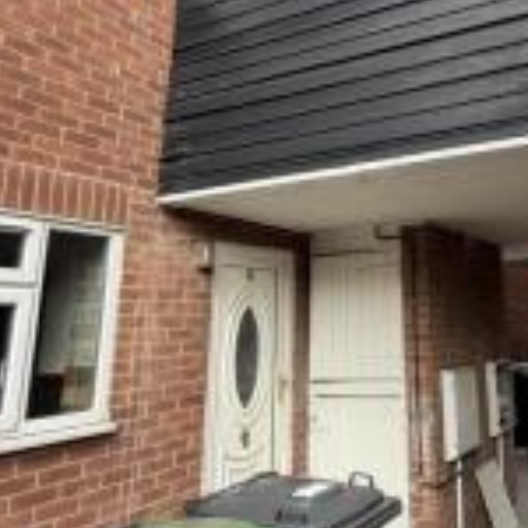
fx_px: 604
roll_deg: +2.6
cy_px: 178
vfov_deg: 46.5
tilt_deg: +15.1
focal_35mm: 35
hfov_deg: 44.8
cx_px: 424
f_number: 2.2
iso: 40
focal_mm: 2.22
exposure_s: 1/199
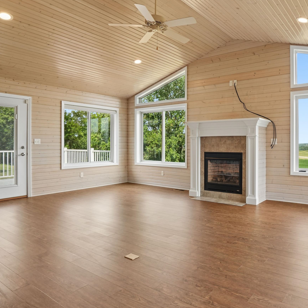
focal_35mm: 24
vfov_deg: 64.9
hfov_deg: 63.2
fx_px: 242
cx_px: 208
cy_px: 142
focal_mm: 16
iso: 800
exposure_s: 1/160
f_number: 10
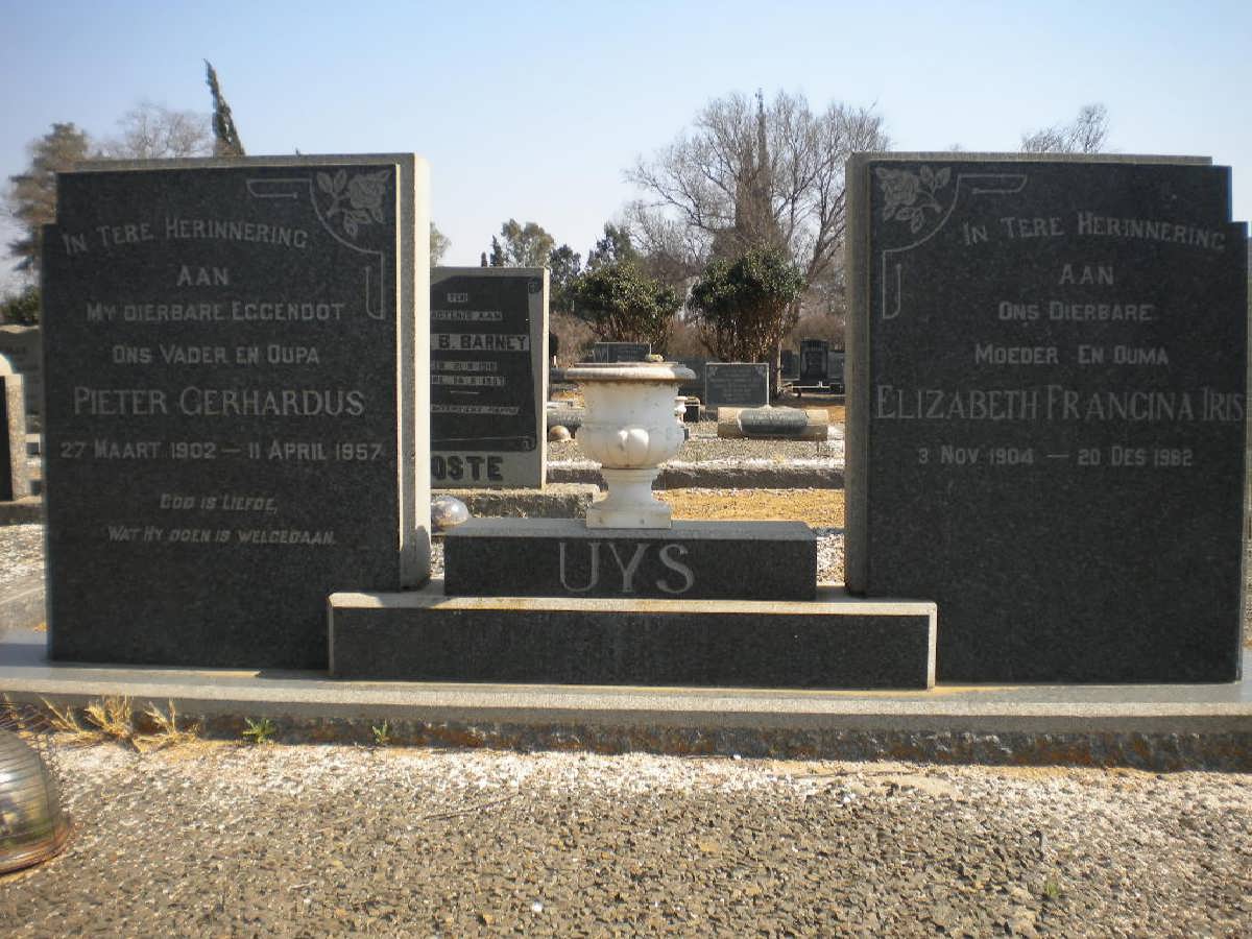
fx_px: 1266
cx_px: 626
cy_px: 470
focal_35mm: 35
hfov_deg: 52.6
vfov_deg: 40.7
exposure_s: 1/438
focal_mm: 6.3
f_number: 4.6
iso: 80
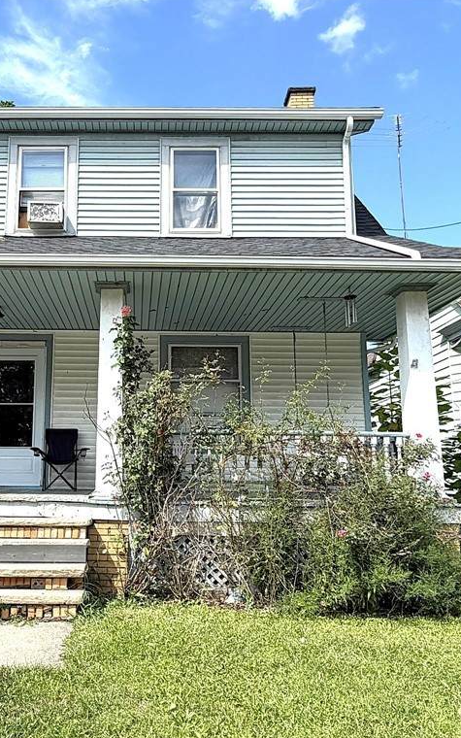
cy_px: 368
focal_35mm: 30
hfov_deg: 41.0
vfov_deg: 62.9
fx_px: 603
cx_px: 133
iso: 32
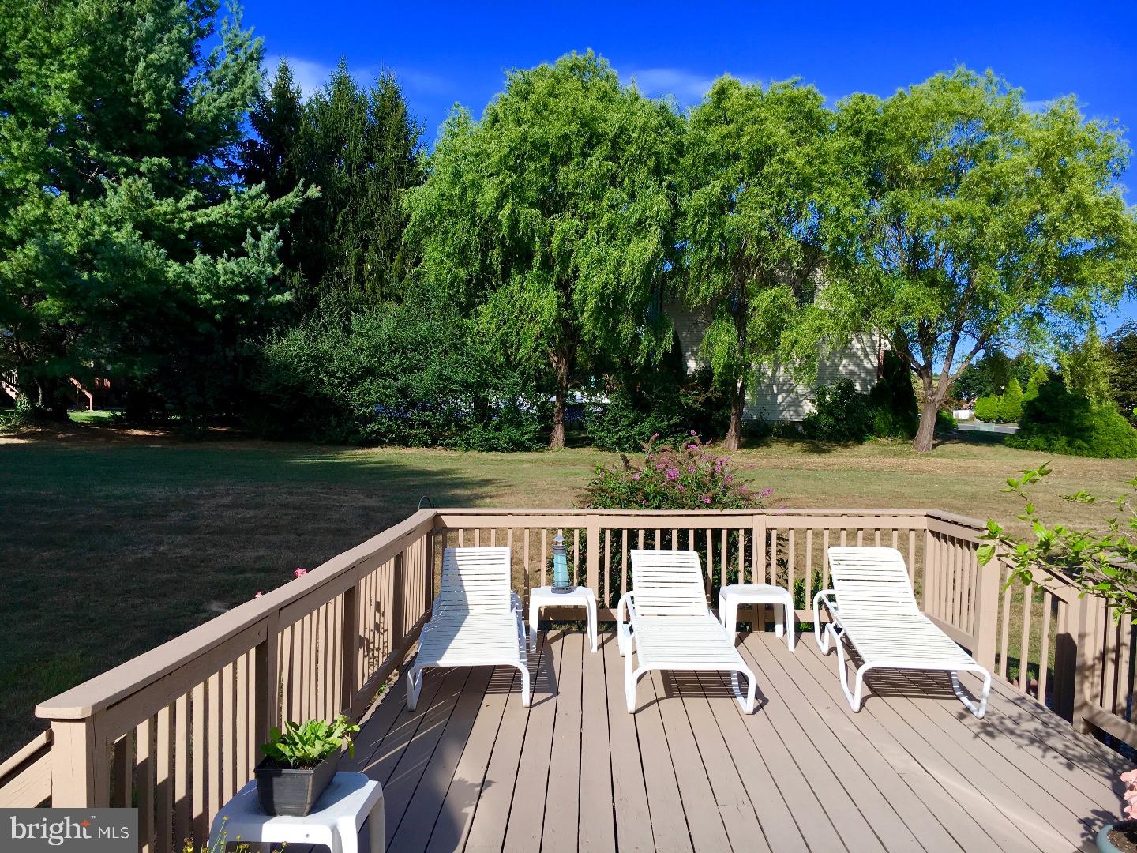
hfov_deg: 61.7
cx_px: 568
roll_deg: -1.0
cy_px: 426
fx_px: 953
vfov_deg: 48.2
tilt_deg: -0.5
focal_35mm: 29
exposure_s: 1/1221
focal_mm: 4.15
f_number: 2.2
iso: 25
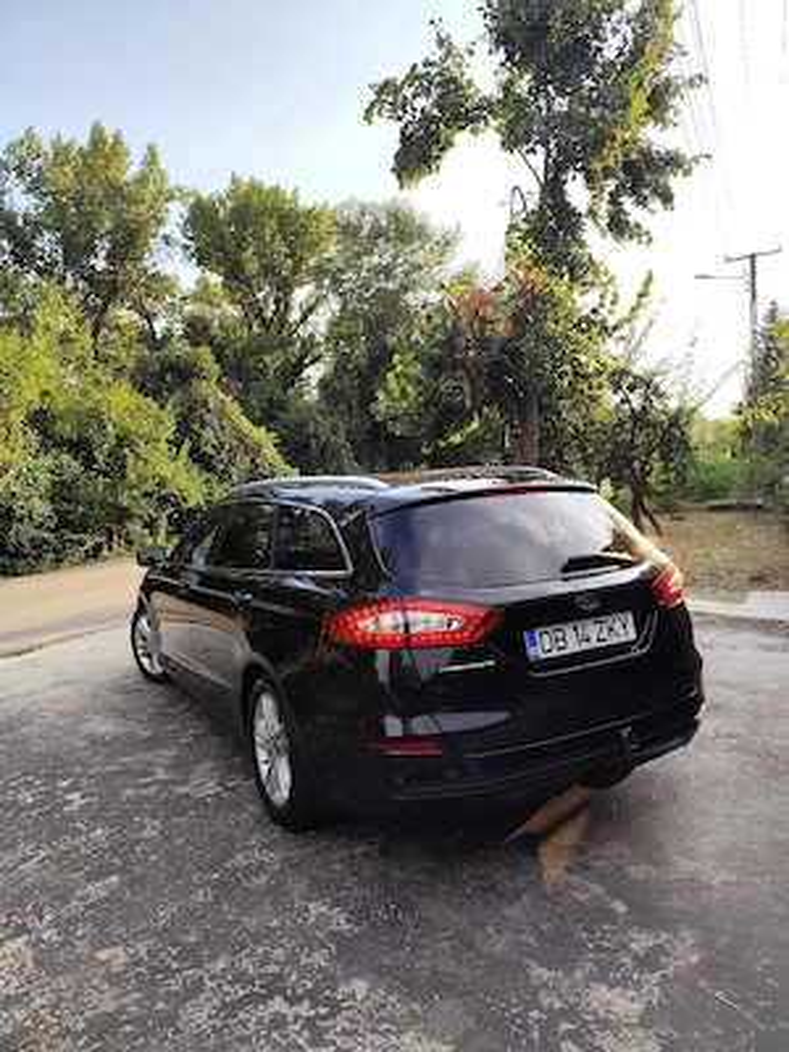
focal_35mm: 23
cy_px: 526
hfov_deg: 58.9
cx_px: 394
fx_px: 699
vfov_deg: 73.9
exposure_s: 1/370
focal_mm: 6.19
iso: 50
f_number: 1.65
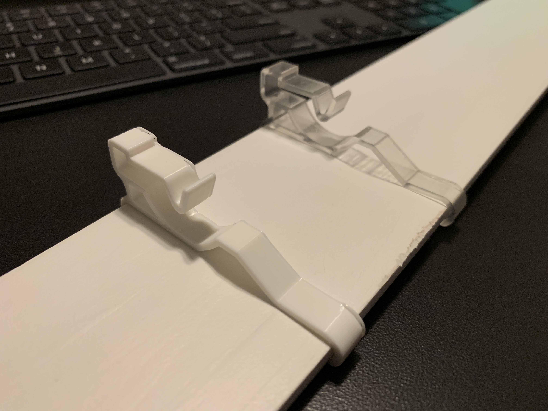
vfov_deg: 53.1
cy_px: 206
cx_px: 274
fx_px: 412
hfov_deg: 67.3
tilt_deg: -36.9
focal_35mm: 26
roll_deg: -2.9
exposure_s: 1/56
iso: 400
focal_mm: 4.25
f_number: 1.8
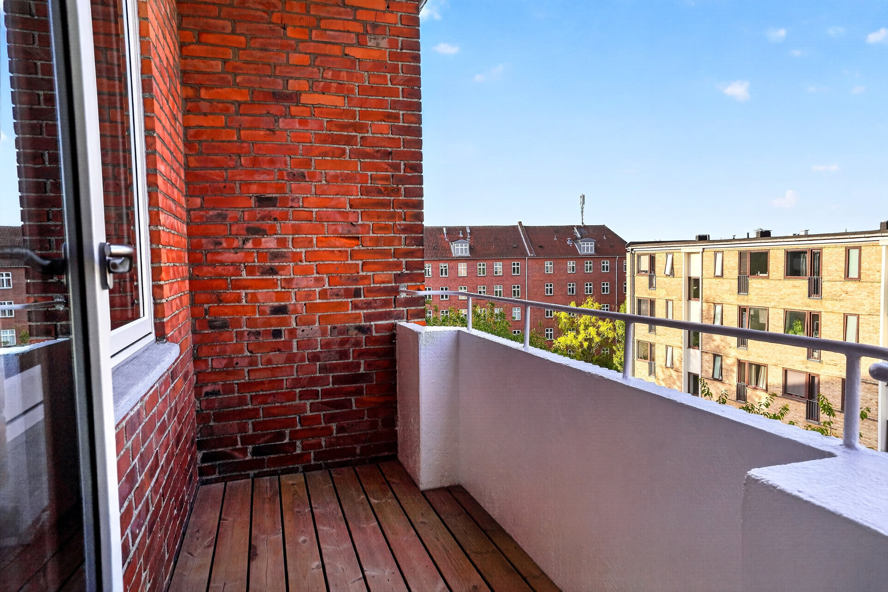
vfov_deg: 57.2
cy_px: 296
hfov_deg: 78.6
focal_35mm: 22
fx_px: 543
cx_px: 444
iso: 400
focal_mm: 22
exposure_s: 1/400
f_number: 8
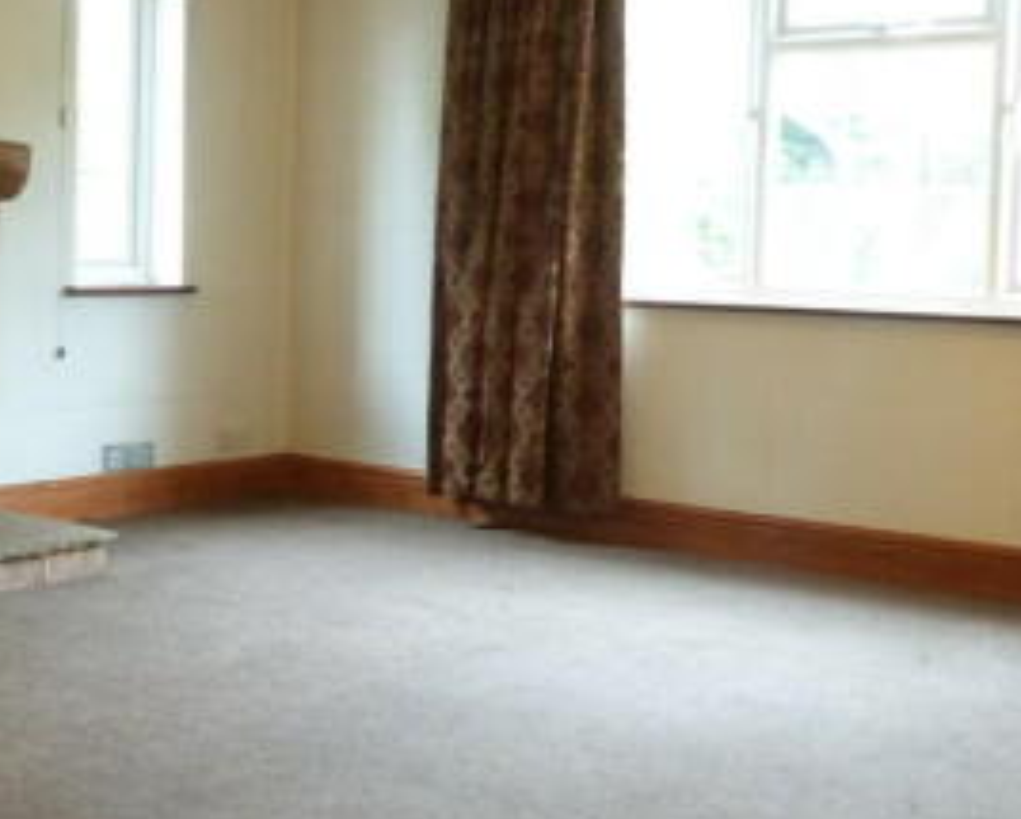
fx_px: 1603
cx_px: 314
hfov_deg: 34.9
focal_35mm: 53
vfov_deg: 28.6
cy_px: 326
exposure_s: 1/10
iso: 400
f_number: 2.8
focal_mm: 4.5
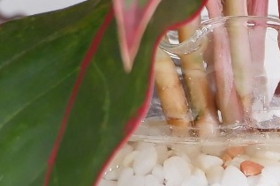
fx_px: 1430
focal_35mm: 184
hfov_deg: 10.6
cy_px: 142
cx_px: 483
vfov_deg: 7.4
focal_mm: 24.3
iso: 640
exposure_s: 1/50
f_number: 4.2
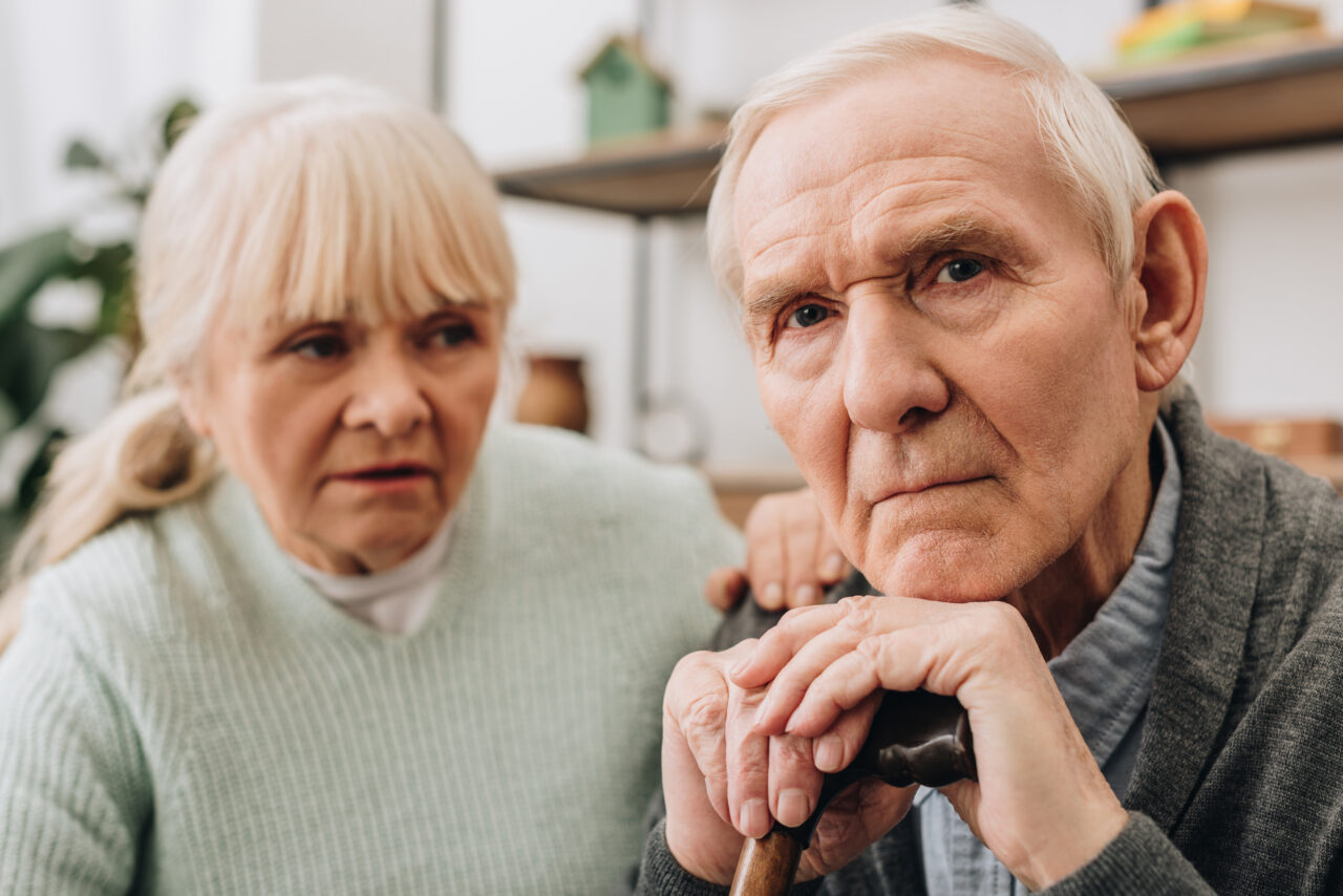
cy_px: 448
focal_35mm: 50
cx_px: 672
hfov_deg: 39.6
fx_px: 1866
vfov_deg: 27.0
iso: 80
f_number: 3.2
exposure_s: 1/200
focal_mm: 50
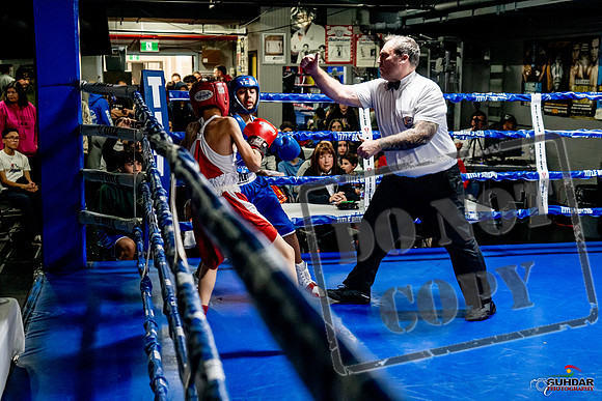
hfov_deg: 38.2
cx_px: 301
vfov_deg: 26.0
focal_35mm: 52
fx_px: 870
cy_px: 200
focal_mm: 35
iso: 5000
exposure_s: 1/800
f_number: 2.8
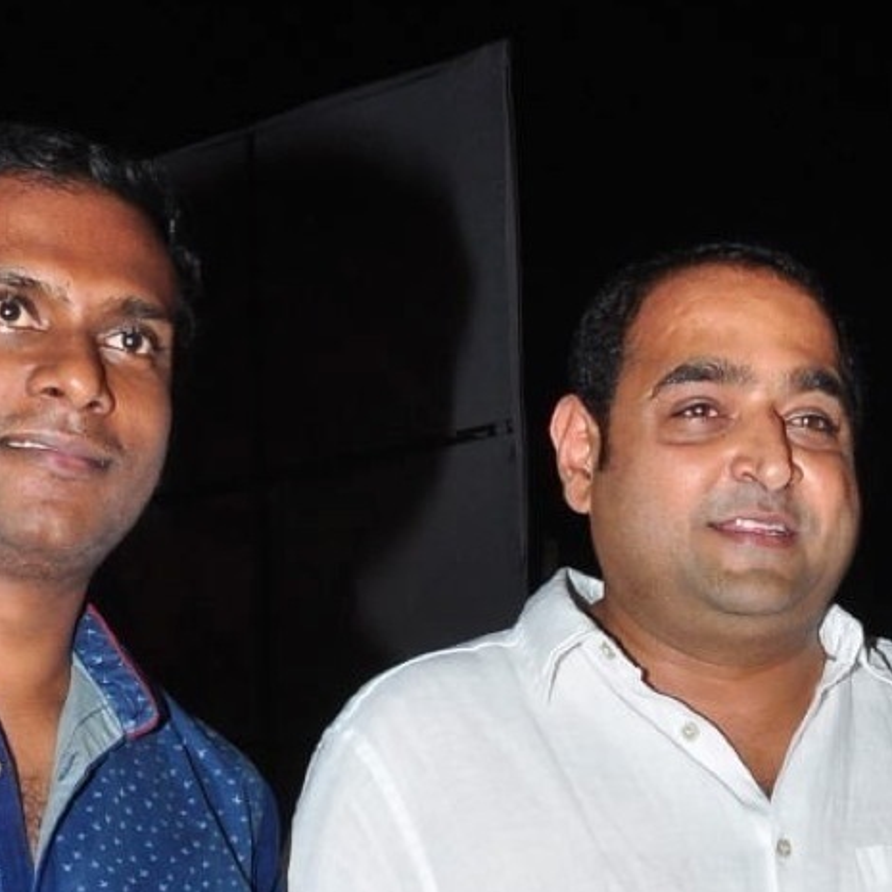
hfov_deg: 19.4
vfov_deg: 16.8
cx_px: 671
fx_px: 2595
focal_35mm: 89
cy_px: 1515
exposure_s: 1/125
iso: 500
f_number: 11
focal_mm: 18
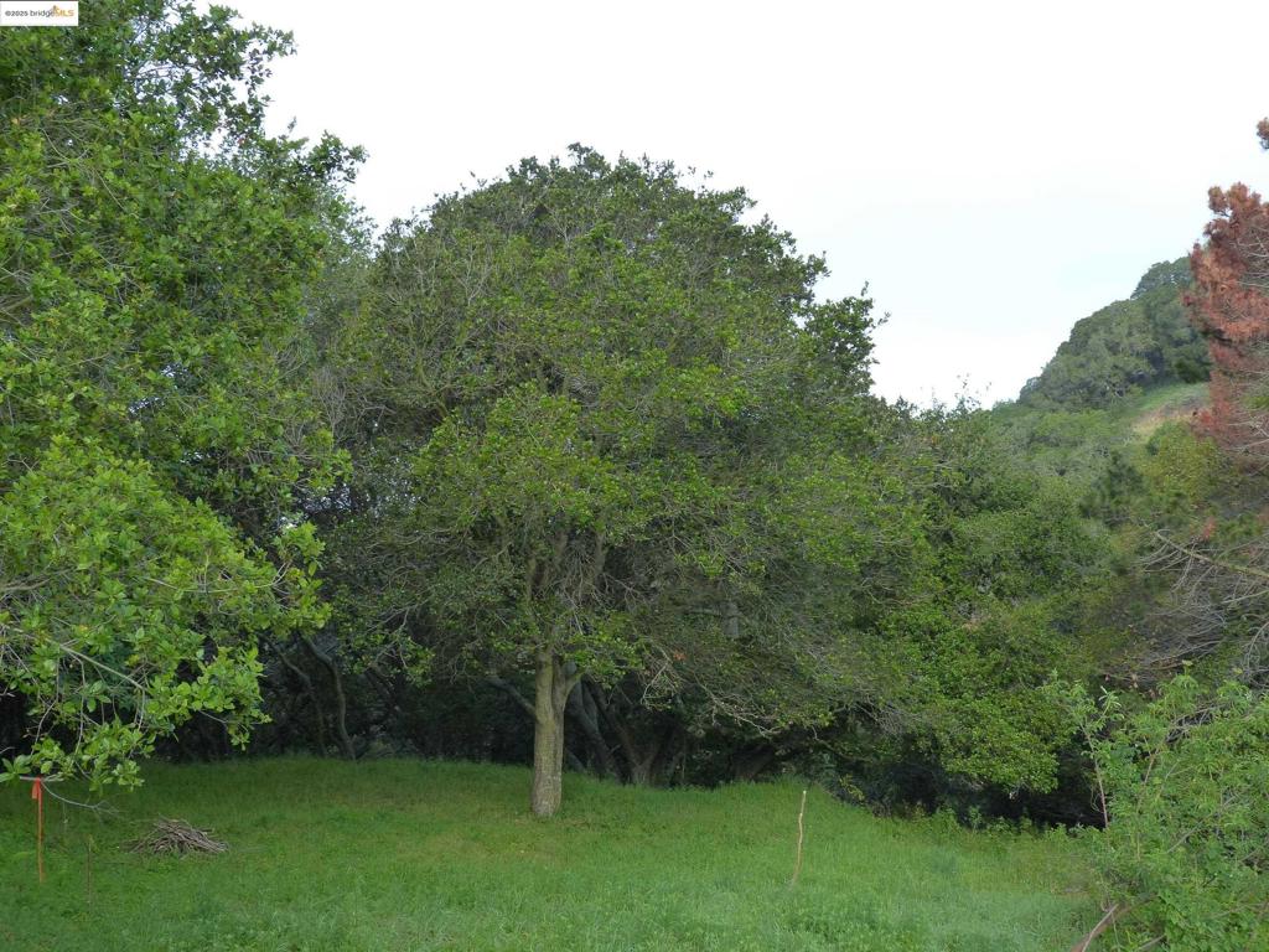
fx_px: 1466
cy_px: 476
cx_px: 634
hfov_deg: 46.8
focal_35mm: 40
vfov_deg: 36.0
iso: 160
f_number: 4
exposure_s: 1/160
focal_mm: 7.1
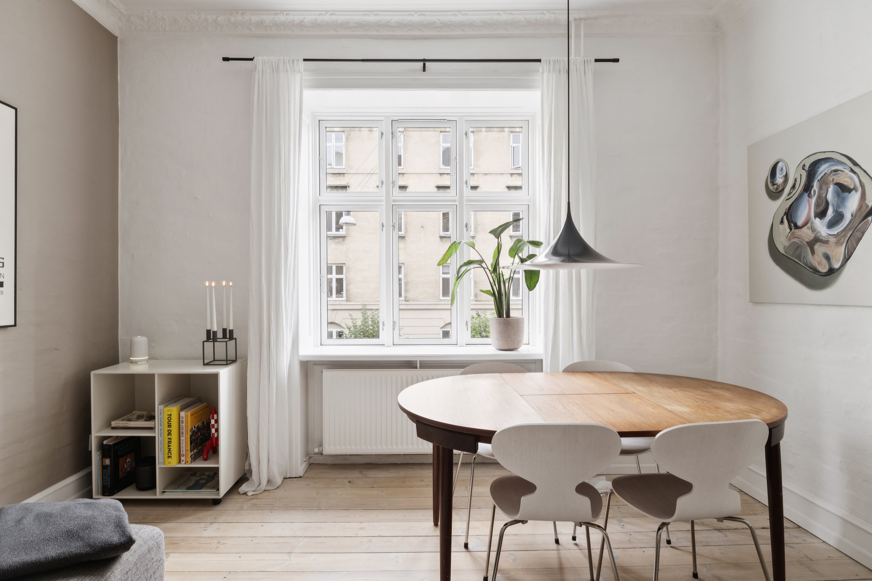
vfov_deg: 64.8
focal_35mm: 19
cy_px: 290
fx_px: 458
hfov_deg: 87.2
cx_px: 436
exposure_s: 1/10
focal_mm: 12.6
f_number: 7.1
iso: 200
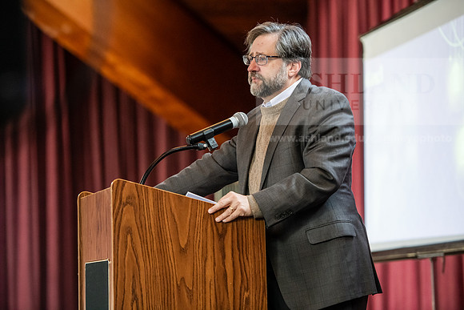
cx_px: 232
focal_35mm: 135
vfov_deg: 10.2
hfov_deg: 15.2
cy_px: 155
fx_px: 1740
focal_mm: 135
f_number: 3.2
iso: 2500
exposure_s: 1/200
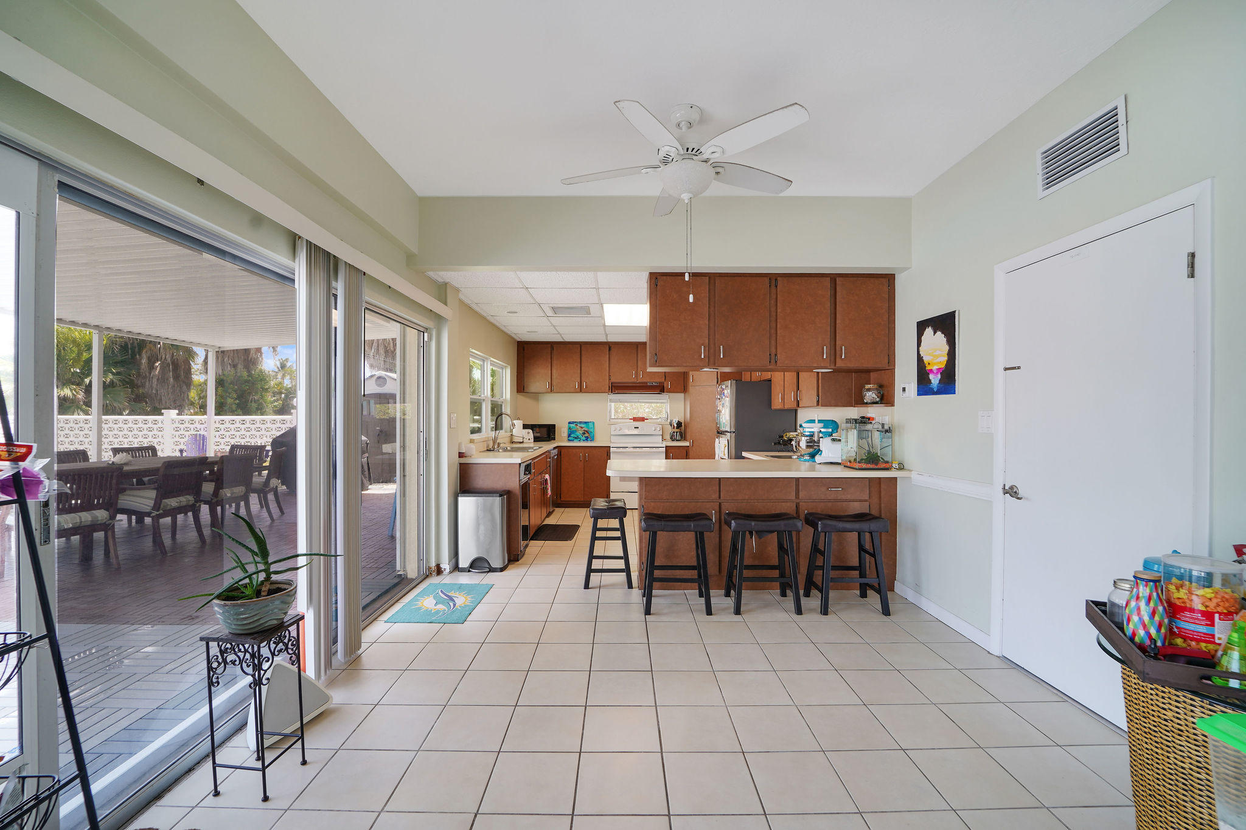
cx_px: 623
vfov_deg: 81.2
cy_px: 415
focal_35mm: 14
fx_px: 484
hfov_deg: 104.3
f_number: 8
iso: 100
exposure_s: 1/8
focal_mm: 14
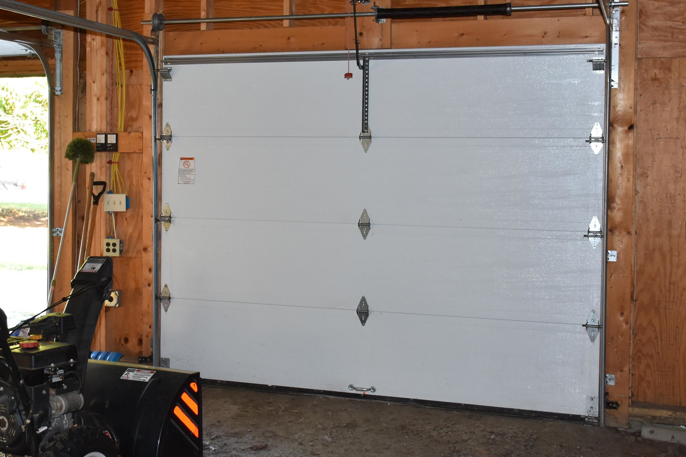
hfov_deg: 37.3
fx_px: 1005
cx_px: 229
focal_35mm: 53
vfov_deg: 25.6
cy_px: 177
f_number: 4
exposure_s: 1/60
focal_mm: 23
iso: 640
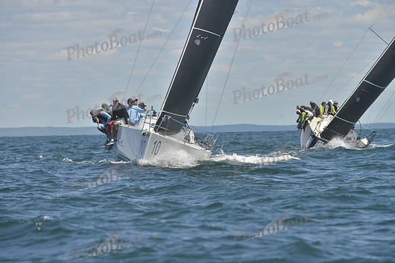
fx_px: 3292
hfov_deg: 6.9
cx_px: 198
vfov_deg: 4.6
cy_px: 132
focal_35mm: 300
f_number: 9
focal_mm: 300
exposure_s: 1/800
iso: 280
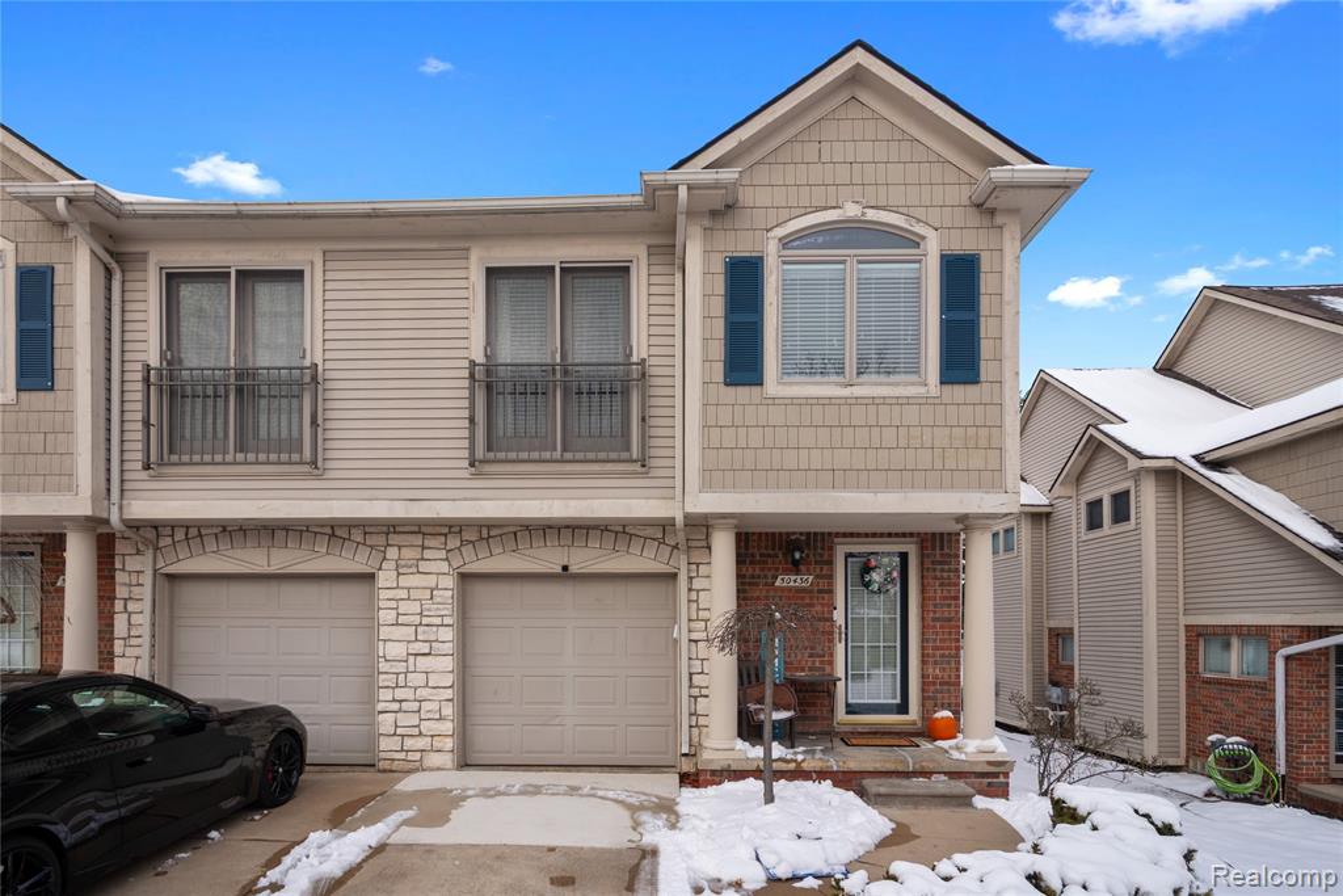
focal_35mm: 17
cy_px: 448
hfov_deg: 93.3
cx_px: 672
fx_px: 634
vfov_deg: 70.5
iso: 320
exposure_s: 1/320
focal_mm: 17
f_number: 9
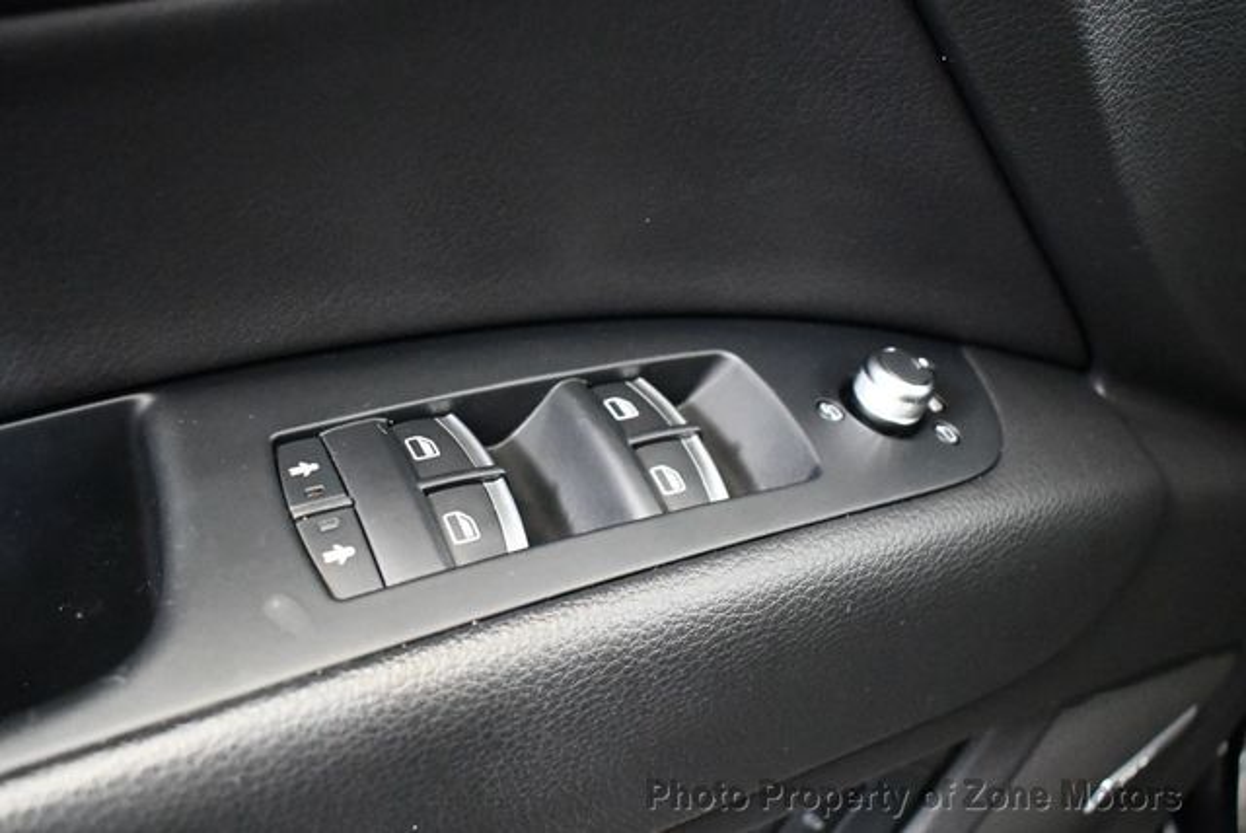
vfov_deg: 36.9
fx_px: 1247
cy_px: 416
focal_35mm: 36
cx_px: 623
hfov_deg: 53.1
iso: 9000
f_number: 3.5
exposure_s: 1/60
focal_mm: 18
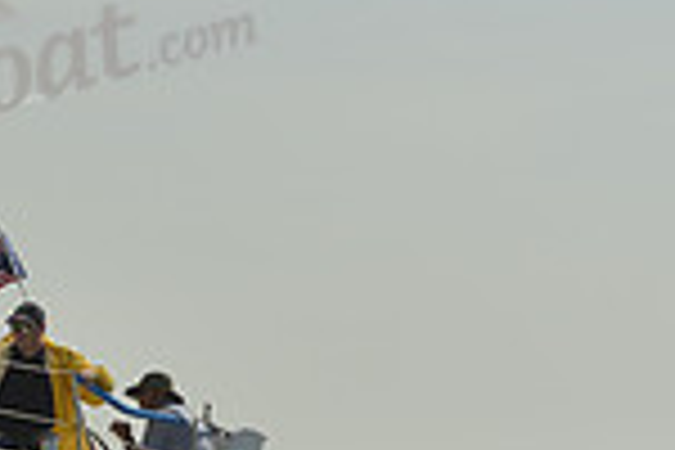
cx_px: -608
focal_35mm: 270
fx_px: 5062
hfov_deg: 7.4
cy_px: 389
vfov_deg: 5.1
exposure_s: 1/1600
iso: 200
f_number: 7.1
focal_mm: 70
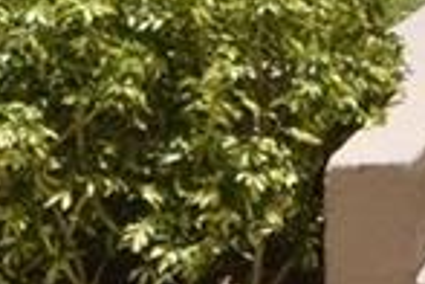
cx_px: 717
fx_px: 1847
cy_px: -484
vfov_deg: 7.9
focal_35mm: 156
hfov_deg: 12.2
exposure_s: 1/250
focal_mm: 15
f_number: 13
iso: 200
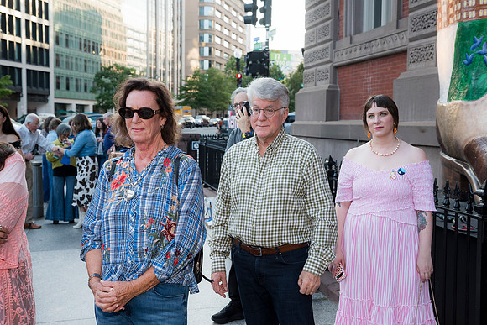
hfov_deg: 40.6
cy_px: 159
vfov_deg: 27.7
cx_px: 249
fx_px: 658
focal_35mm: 49
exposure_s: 1/400
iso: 800
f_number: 5.6
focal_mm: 46
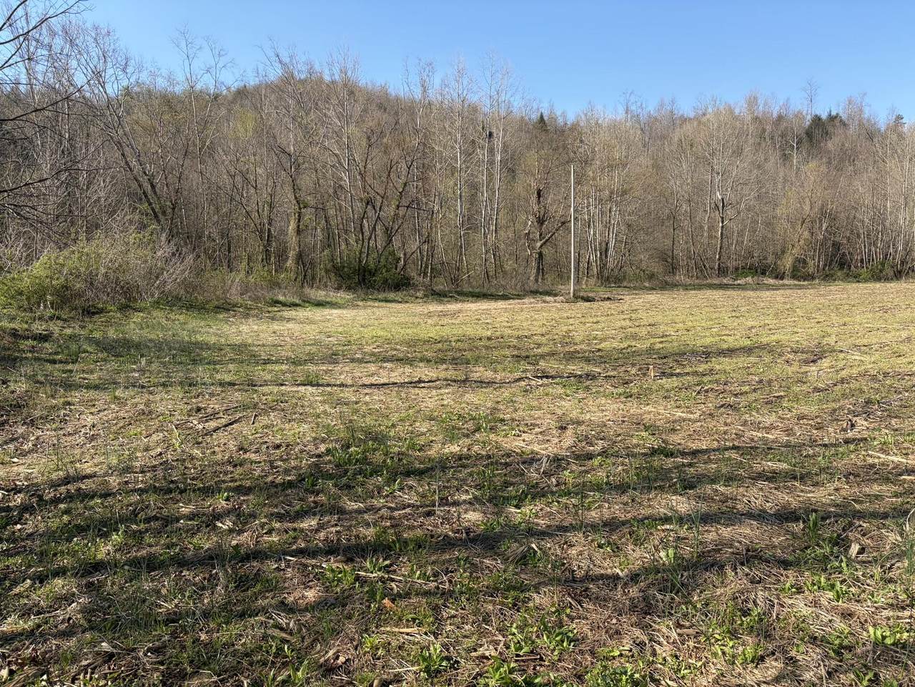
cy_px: 344
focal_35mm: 26
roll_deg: +0.9
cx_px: 458
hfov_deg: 67.3
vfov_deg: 53.1
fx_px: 687
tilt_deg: -8.1
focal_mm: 5.96
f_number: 1.6
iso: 50
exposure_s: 1/1517
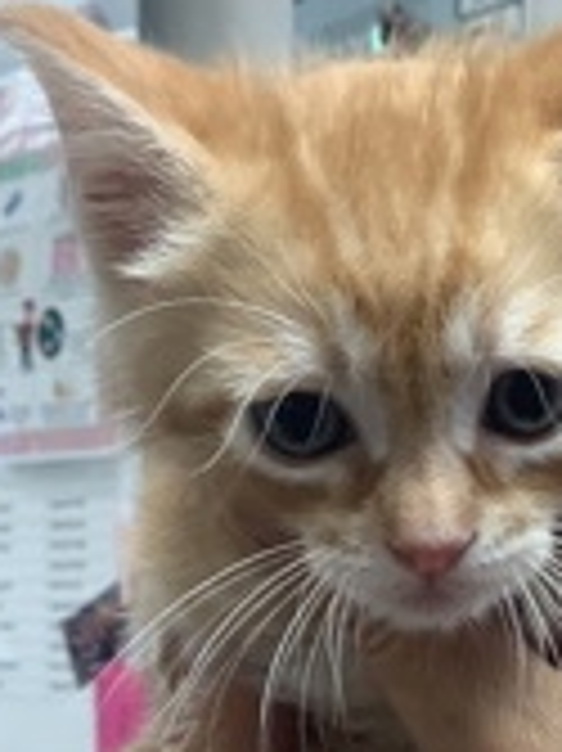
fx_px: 1691
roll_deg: -1.9
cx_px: 501
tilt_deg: -4.5
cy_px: 752
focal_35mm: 78
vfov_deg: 23.9
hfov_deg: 18.6
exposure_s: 1/60
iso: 100
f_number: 2.4
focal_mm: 3.3
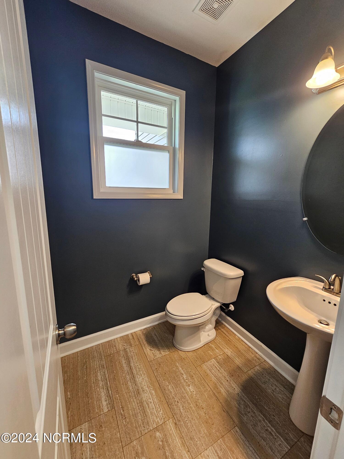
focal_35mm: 13
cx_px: 172
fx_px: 172
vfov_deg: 106.2
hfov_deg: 89.9
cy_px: 230
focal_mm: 2.2
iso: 200
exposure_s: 1/60
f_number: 2.2
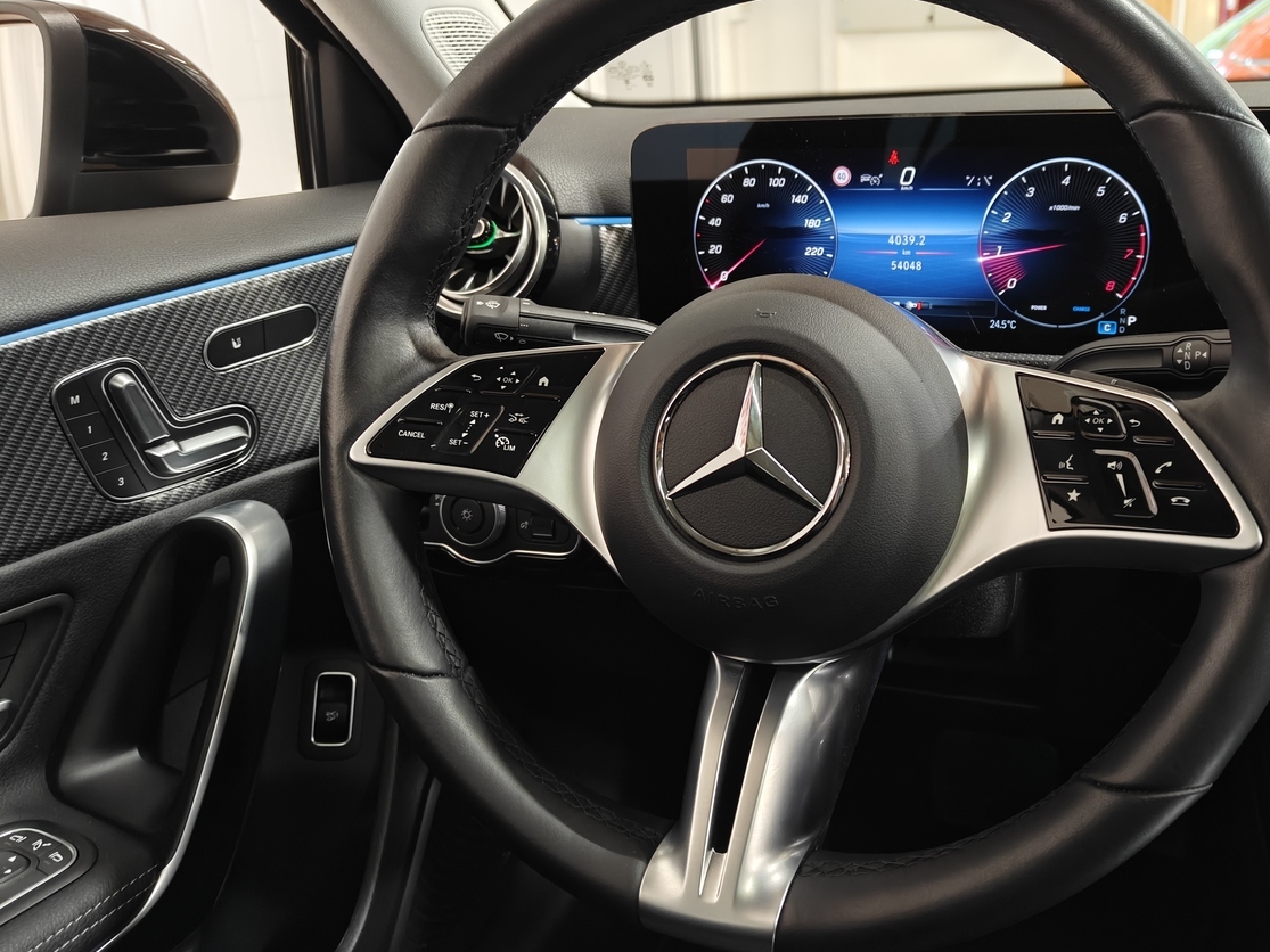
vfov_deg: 45.4
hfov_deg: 57.8
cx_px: 780
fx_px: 1137
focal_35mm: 31
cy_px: 451
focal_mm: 5.59
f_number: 1.8
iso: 160
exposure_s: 1/33
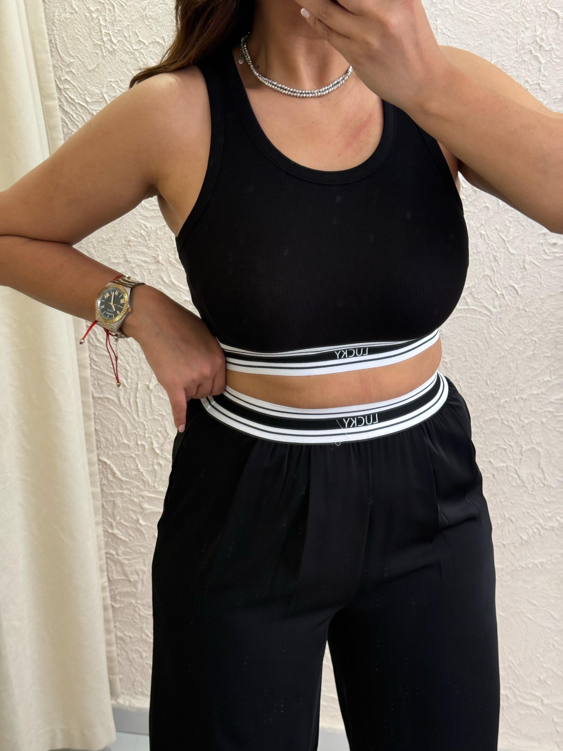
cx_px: 282
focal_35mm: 48
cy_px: 376
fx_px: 1041
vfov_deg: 39.7
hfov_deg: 30.3
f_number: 1.78
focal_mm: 6.76
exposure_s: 1/60
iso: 160
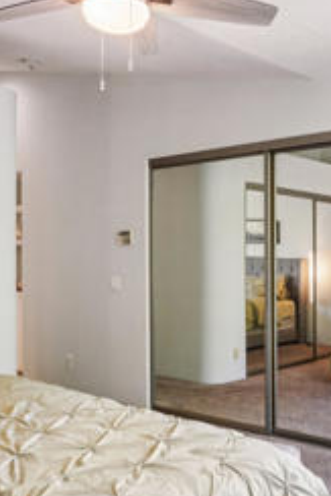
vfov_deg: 46.4
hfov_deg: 31.0
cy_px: 261
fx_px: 578
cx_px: 274
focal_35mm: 42
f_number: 8
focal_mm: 16
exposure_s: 1/30
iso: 400
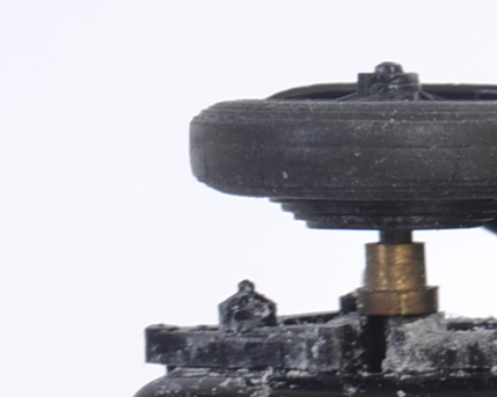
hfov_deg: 7.0
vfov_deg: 5.9
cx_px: 1286
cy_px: 718
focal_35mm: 257
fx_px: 3779
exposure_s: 1/100
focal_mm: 34
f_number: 9
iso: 100
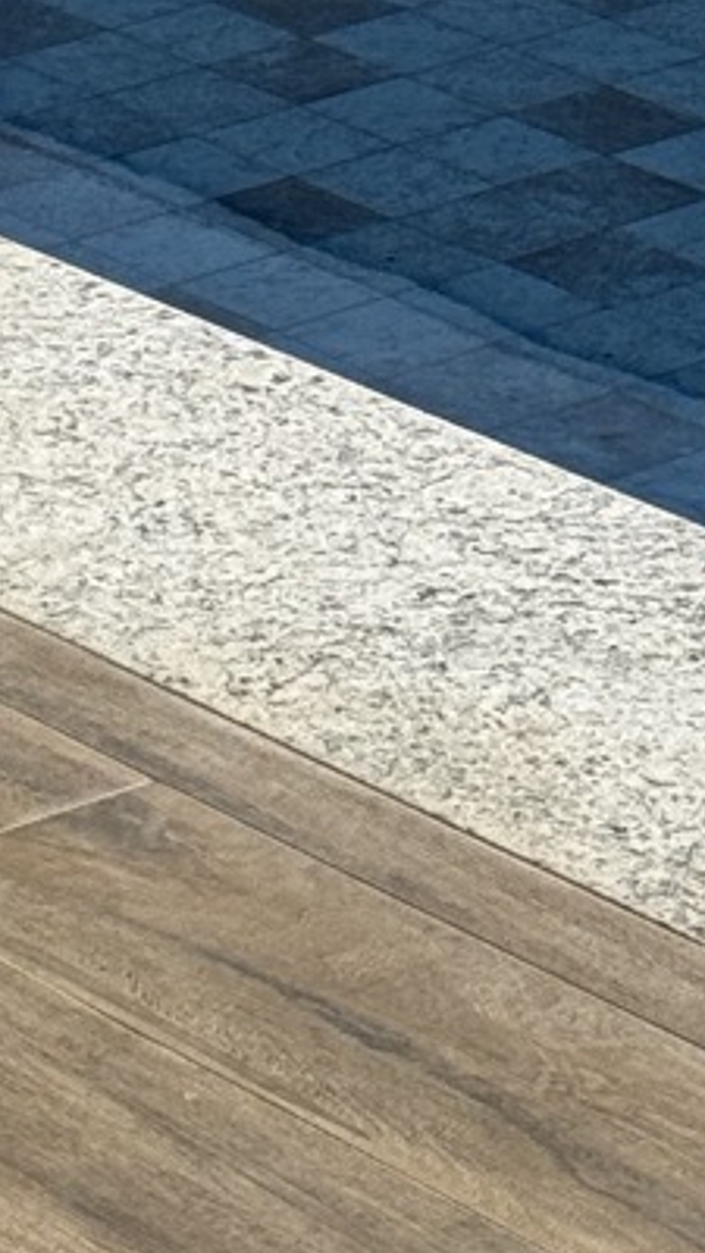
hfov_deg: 5.6
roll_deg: +1.8
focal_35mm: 209
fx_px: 6946
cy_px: -526
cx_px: -1084
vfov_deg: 10.0
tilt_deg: -14.1
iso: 64
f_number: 1.78
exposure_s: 1/4608
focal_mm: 6.76
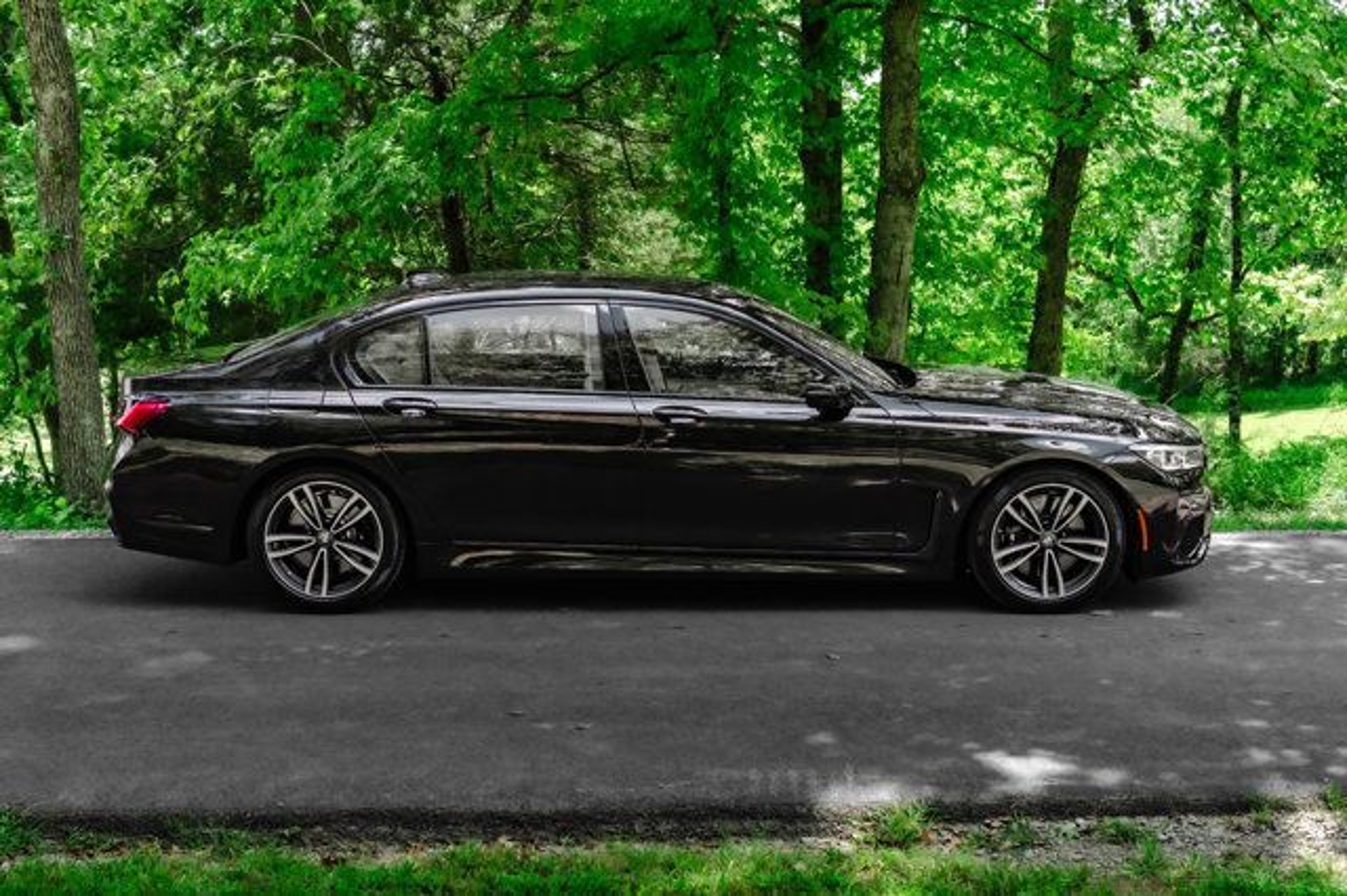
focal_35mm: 46
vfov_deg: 29.1
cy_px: 448
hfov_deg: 42.6
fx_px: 1726
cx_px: 674
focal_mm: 30
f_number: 4.5
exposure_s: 1/1000
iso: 800
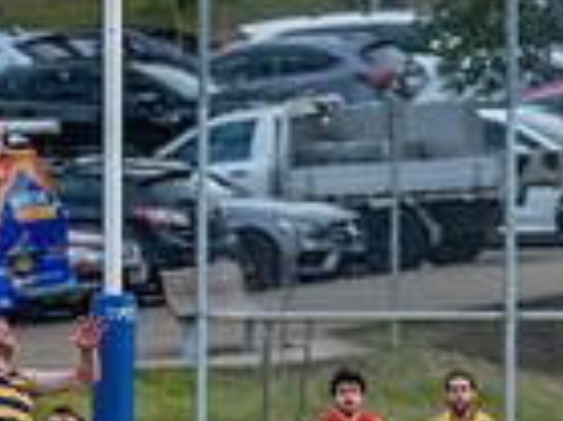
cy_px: 465
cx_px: -51
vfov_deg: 1.2
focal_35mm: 1289
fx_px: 20946
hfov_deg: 1.5
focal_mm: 320
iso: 1400
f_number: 5.6
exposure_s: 1/1600
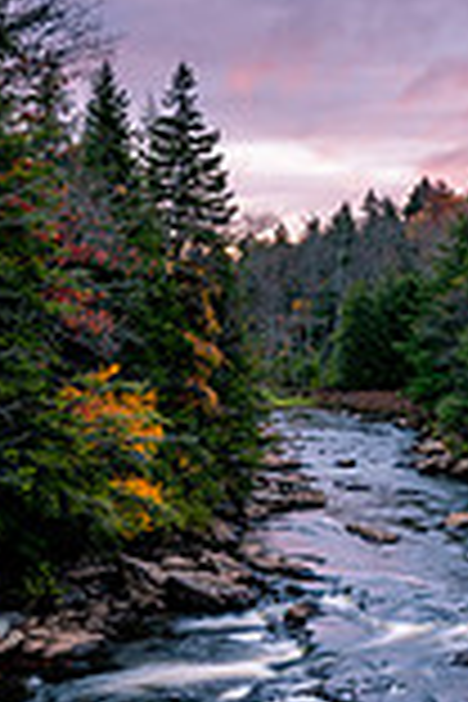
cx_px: 207
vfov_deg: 25.6
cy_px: 536
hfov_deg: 17.5
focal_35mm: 78
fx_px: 1521
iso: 64
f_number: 11
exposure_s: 1.5
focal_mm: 27
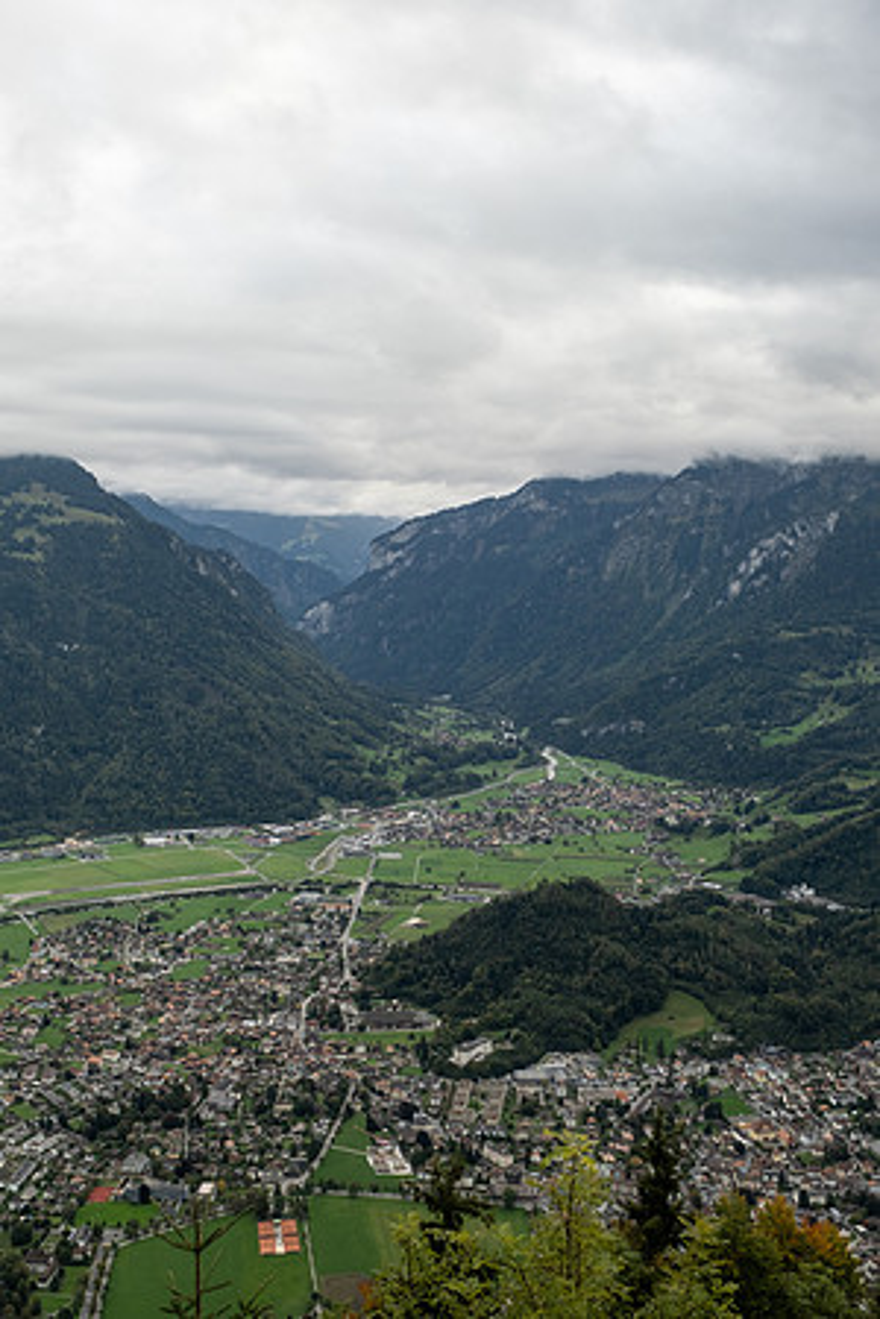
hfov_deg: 37.9
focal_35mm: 35
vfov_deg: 54.4
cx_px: 440
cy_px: 660
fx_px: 1283
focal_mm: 23.4
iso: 320
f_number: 5
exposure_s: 1/400
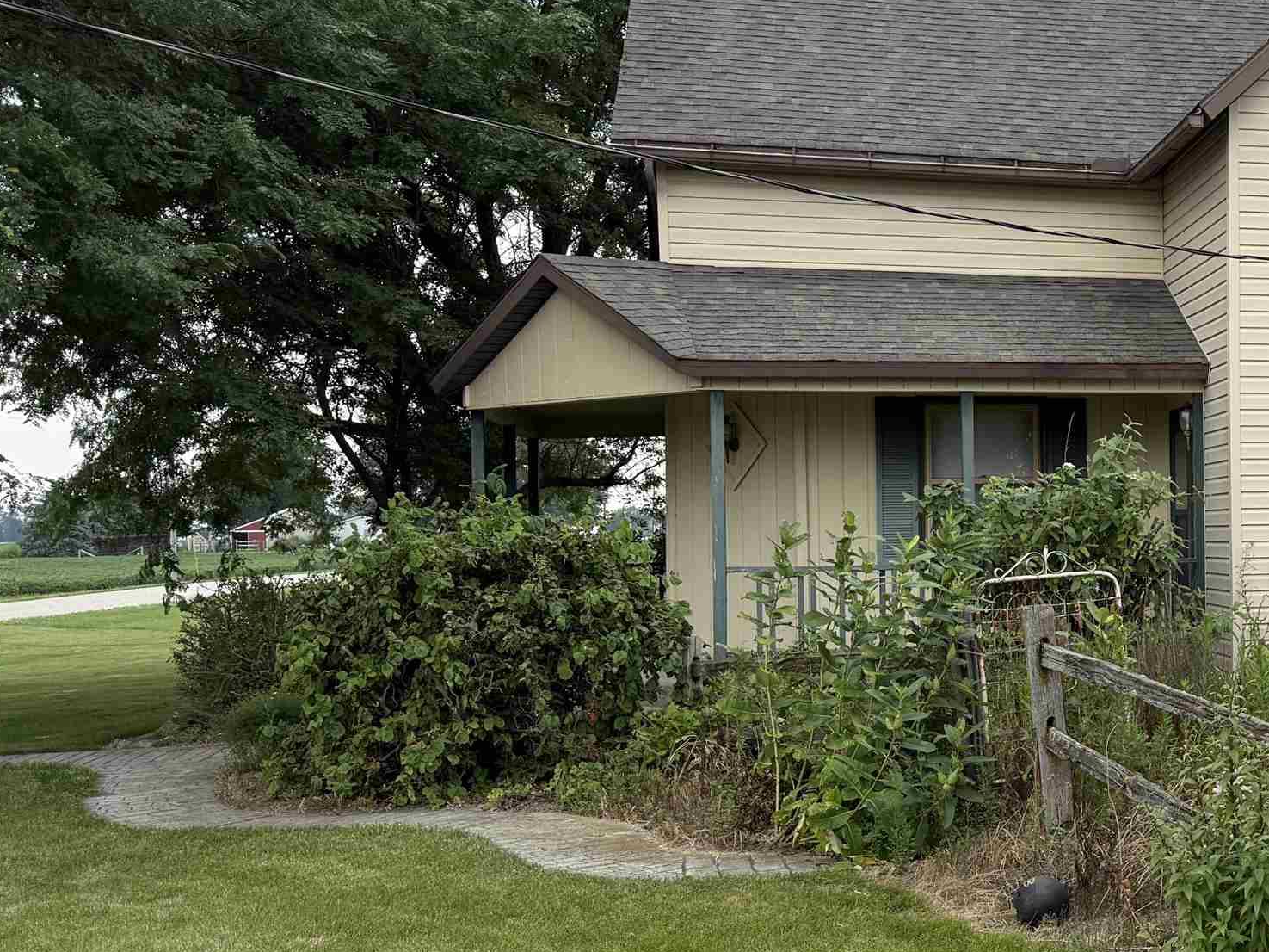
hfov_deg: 34.6
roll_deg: +0.1
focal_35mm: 50
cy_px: 507
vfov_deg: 29.1
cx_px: 1274
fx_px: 1833
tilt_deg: +0.8
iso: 80
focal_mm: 6.76
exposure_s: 1/1410
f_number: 1.78
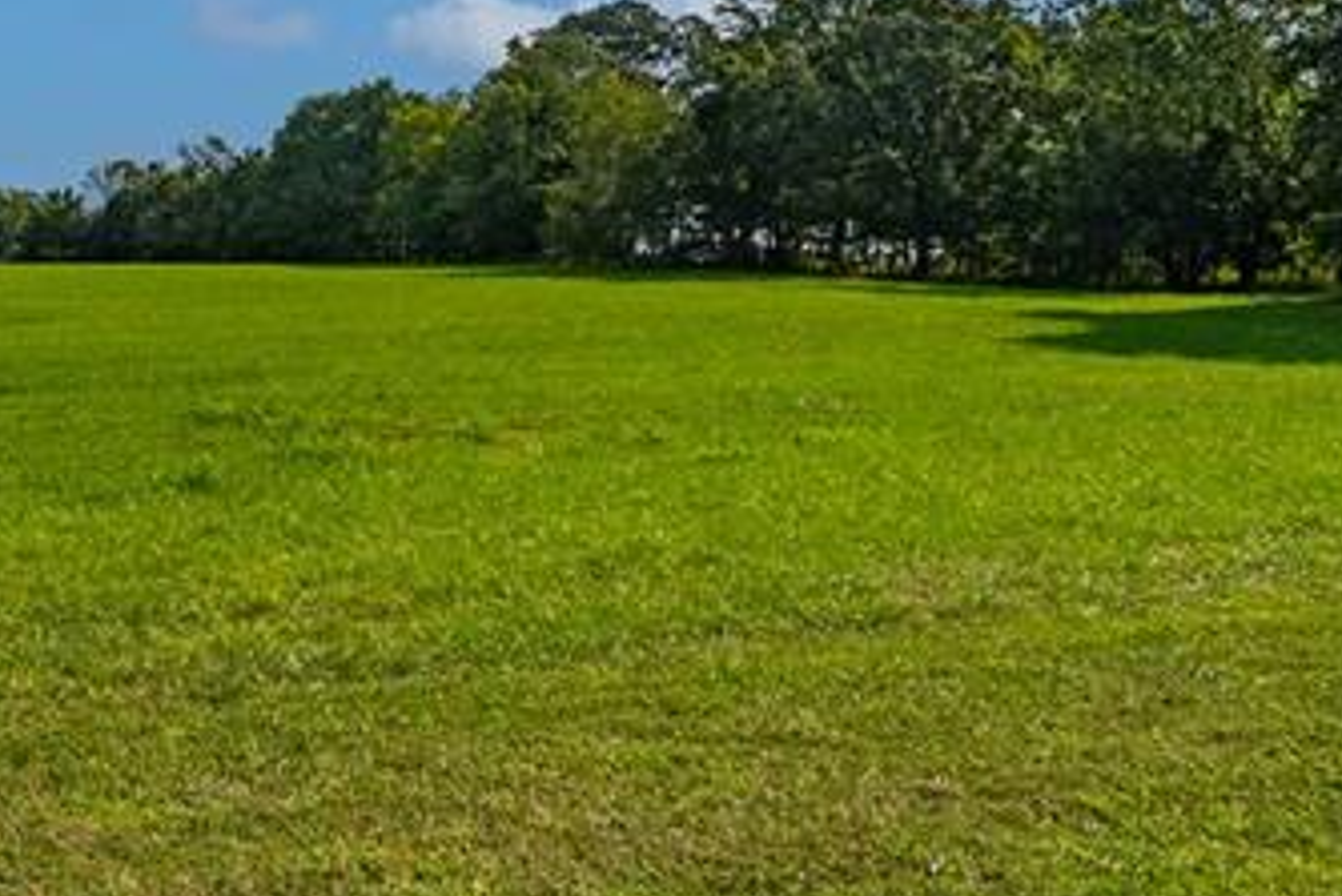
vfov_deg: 27.4
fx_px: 1827
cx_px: -165
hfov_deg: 34.4
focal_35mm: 49
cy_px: 303
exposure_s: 1/2000
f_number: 13
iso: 1600
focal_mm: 16
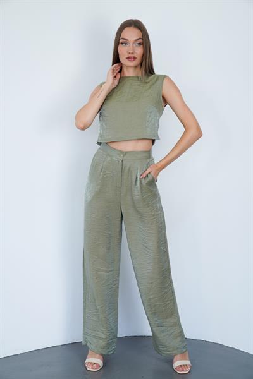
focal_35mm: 67
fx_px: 706
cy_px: 190
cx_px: 126
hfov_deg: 20.3
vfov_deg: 30.1
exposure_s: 1/100
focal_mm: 67
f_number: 5.6
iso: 250
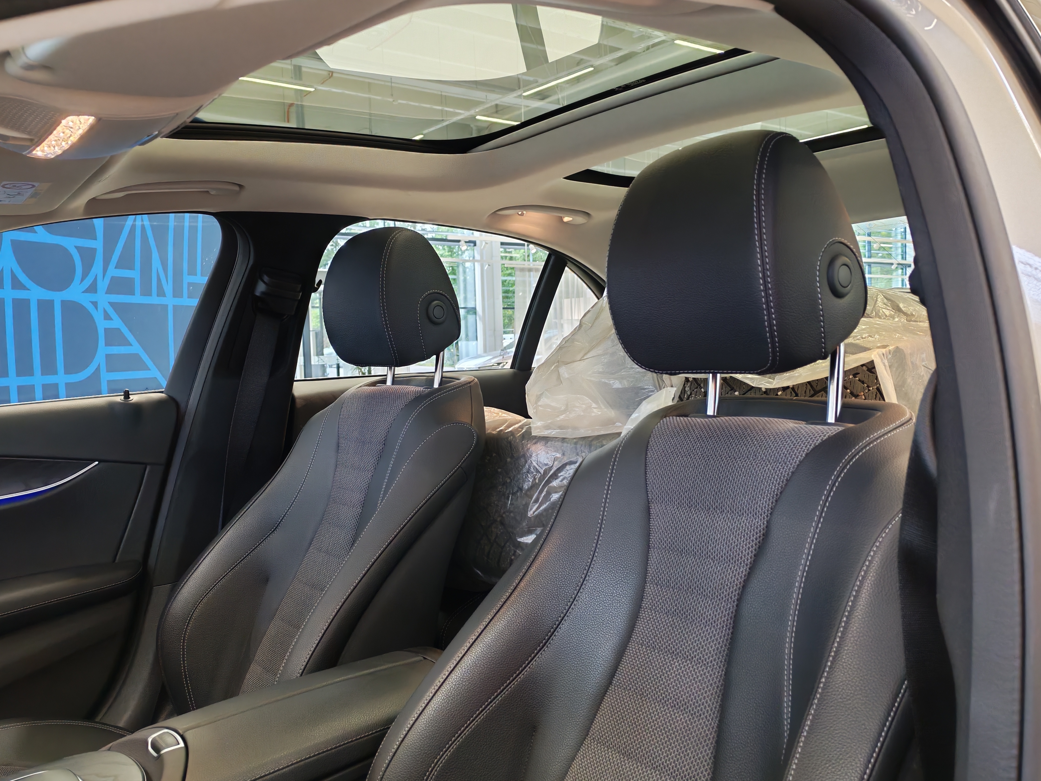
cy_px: 390
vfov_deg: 44.2
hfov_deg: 56.8
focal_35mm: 32
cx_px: 520
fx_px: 962
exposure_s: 1/100
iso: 620
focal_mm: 6.12
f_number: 1.9
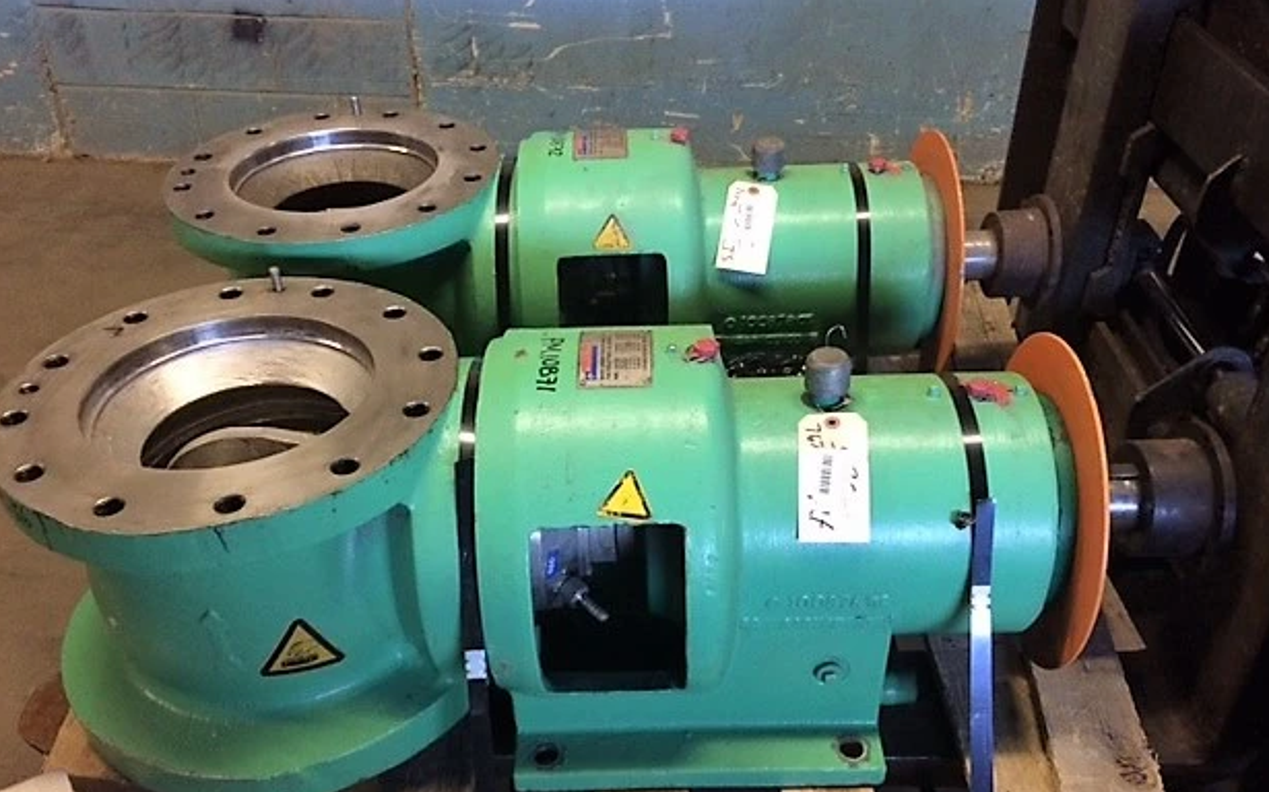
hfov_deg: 59.7
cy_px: 487
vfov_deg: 39.2
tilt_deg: -36.6
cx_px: 636
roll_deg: -1.7
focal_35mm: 32
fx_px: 1106
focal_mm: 4.15
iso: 320
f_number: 2.2
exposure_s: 1/17
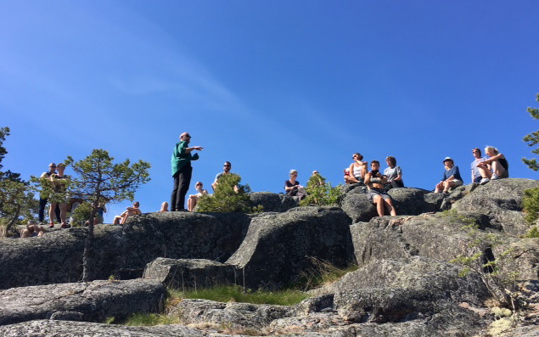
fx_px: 455
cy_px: 187
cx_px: 269
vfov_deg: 40.6
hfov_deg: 61.2
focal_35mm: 31
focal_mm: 4.15
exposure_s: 1/986
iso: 25
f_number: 2.2
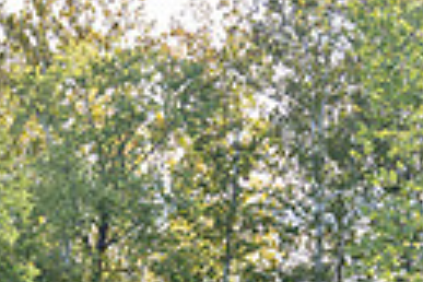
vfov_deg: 8.6
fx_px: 1798
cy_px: 530
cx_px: 16
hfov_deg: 13.3
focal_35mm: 153
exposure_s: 1/500
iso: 320
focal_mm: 34
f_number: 4
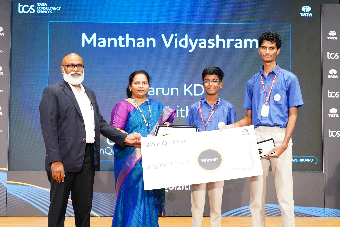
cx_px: 170
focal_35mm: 61
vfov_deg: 22.3
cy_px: 114
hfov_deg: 32.9
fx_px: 576
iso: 1250
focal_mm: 41
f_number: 5
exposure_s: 1/125
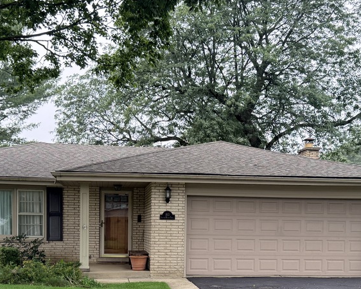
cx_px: 213
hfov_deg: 31.4
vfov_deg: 24.8
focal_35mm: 60
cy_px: 251
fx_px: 641
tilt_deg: -1.8
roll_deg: -0.4
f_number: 1.78
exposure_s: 1/840
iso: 100
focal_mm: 6.76
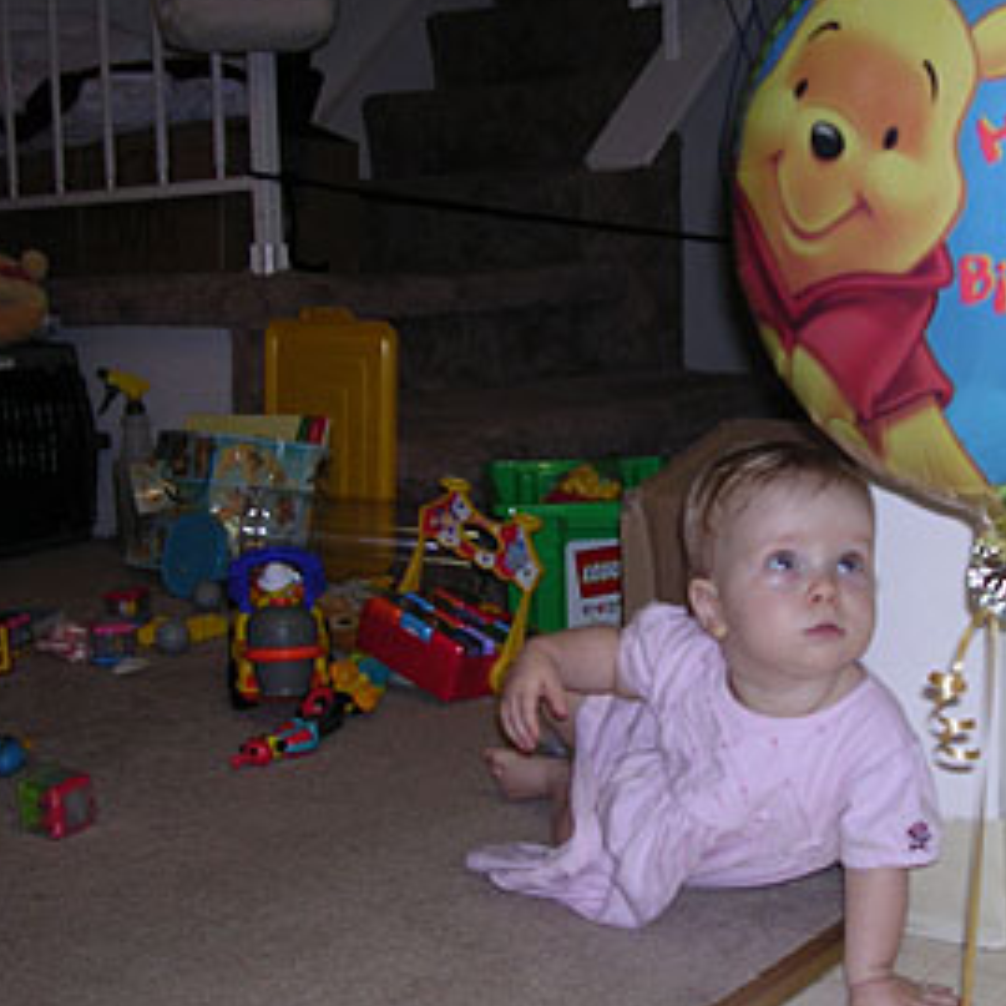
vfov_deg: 34.0
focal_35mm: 50
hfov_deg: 33.5
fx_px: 1644
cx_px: 718
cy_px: 501
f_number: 2.8
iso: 100
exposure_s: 1/60.1
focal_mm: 5.8
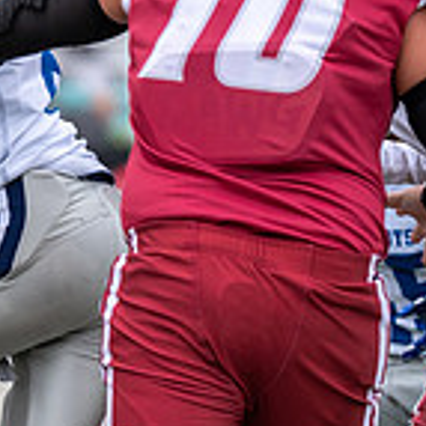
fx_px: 11584
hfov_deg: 2.1
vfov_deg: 2.1
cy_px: 177
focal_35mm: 832
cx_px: -332
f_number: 3.5
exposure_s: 1/1250
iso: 250
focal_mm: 200
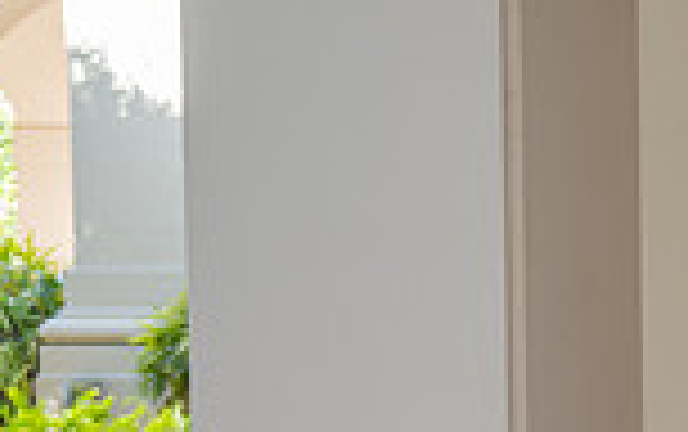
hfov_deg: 12.6
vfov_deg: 8.6
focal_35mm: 152
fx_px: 2853
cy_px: 525
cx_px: 1196
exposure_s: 1/200
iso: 200
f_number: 2.8
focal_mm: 32
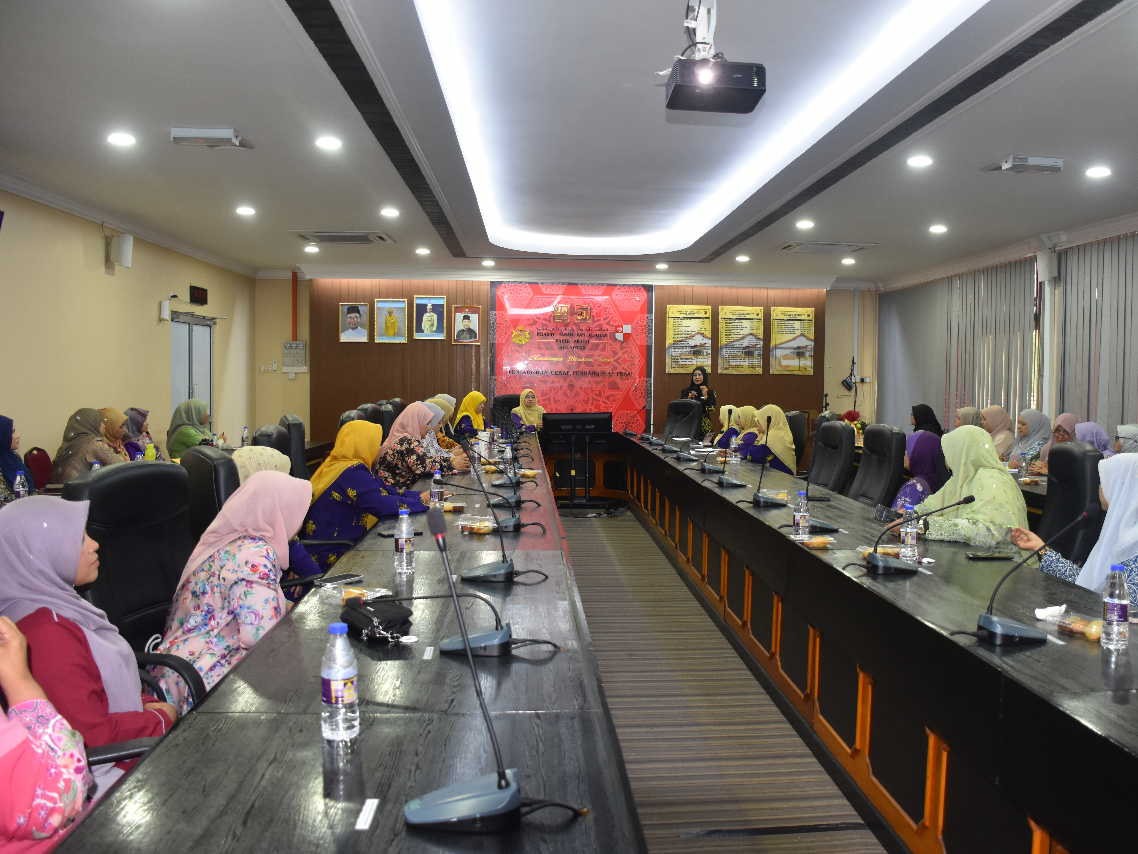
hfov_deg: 59.8
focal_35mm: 30
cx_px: 641
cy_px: 436
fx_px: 986
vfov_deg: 46.8
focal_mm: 18
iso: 800
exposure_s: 1/60
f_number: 3.5
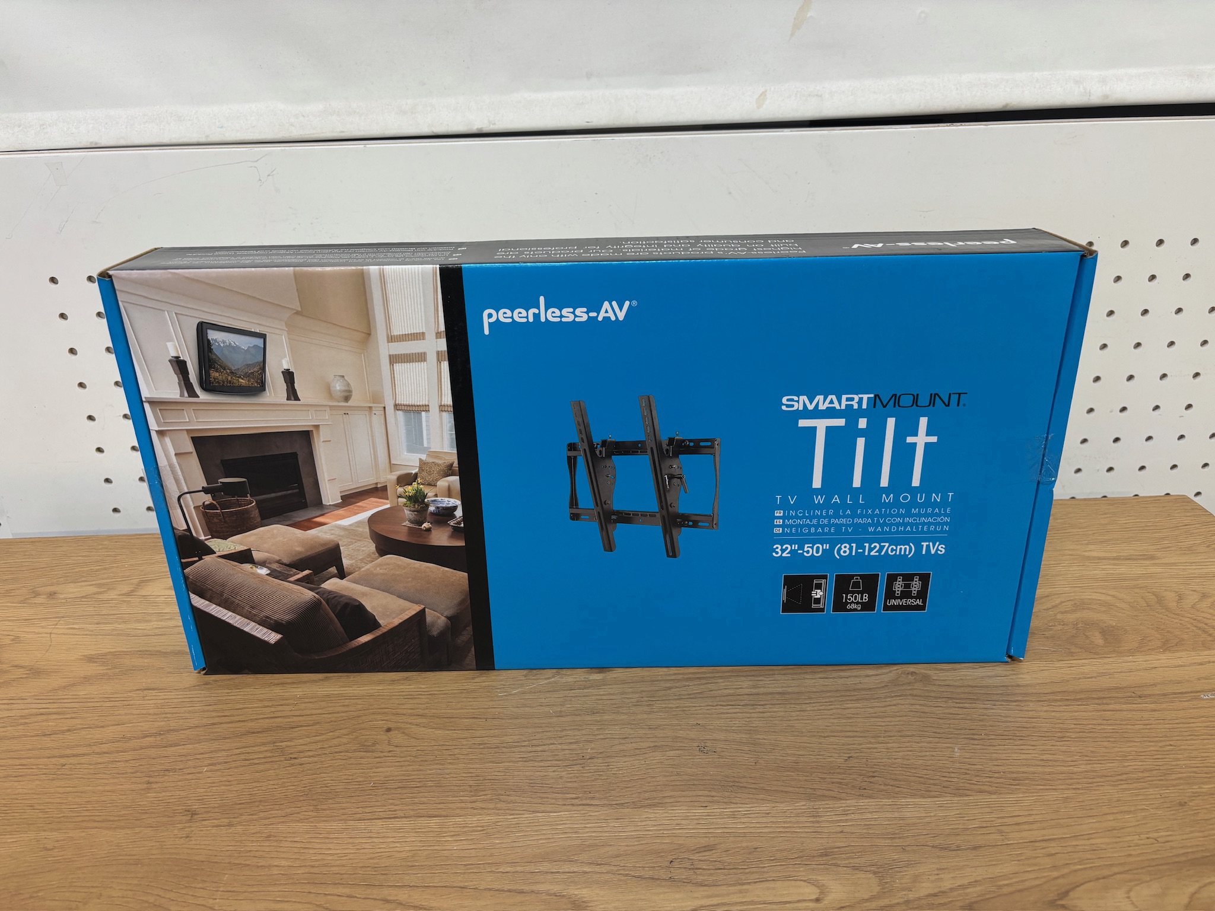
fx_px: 913
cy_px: 456
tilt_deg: -24.1
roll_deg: +1.4
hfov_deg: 67.3
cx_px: 608
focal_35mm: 26
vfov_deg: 53.1
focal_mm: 5.96
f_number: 1.6
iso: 100
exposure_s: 1/50
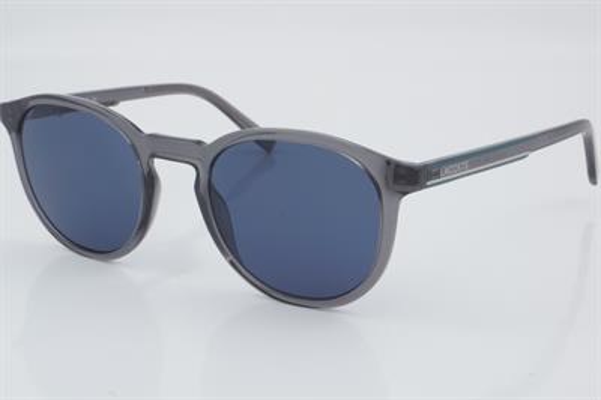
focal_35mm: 75
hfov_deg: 27.0
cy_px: 200
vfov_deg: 18.2
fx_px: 1251
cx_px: 300
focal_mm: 50
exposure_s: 1/3
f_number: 32
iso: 100
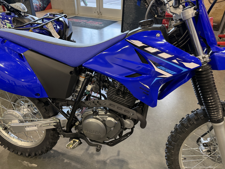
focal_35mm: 24
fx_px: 156
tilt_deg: -32.7
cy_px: 84
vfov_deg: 56.8
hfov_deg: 71.6
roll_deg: +1.7
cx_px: 112
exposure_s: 1/120
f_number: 1.78
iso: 250
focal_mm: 6.76
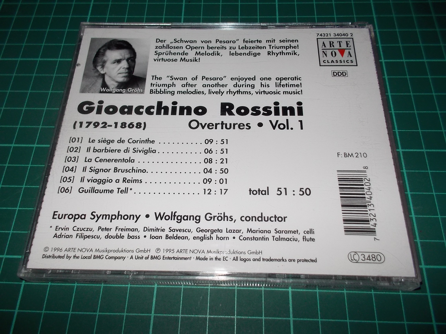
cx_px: 223
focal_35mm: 29
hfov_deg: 61.7
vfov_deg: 48.2
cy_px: 167
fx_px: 374
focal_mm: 4.1
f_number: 3.3
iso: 200
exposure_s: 1/30
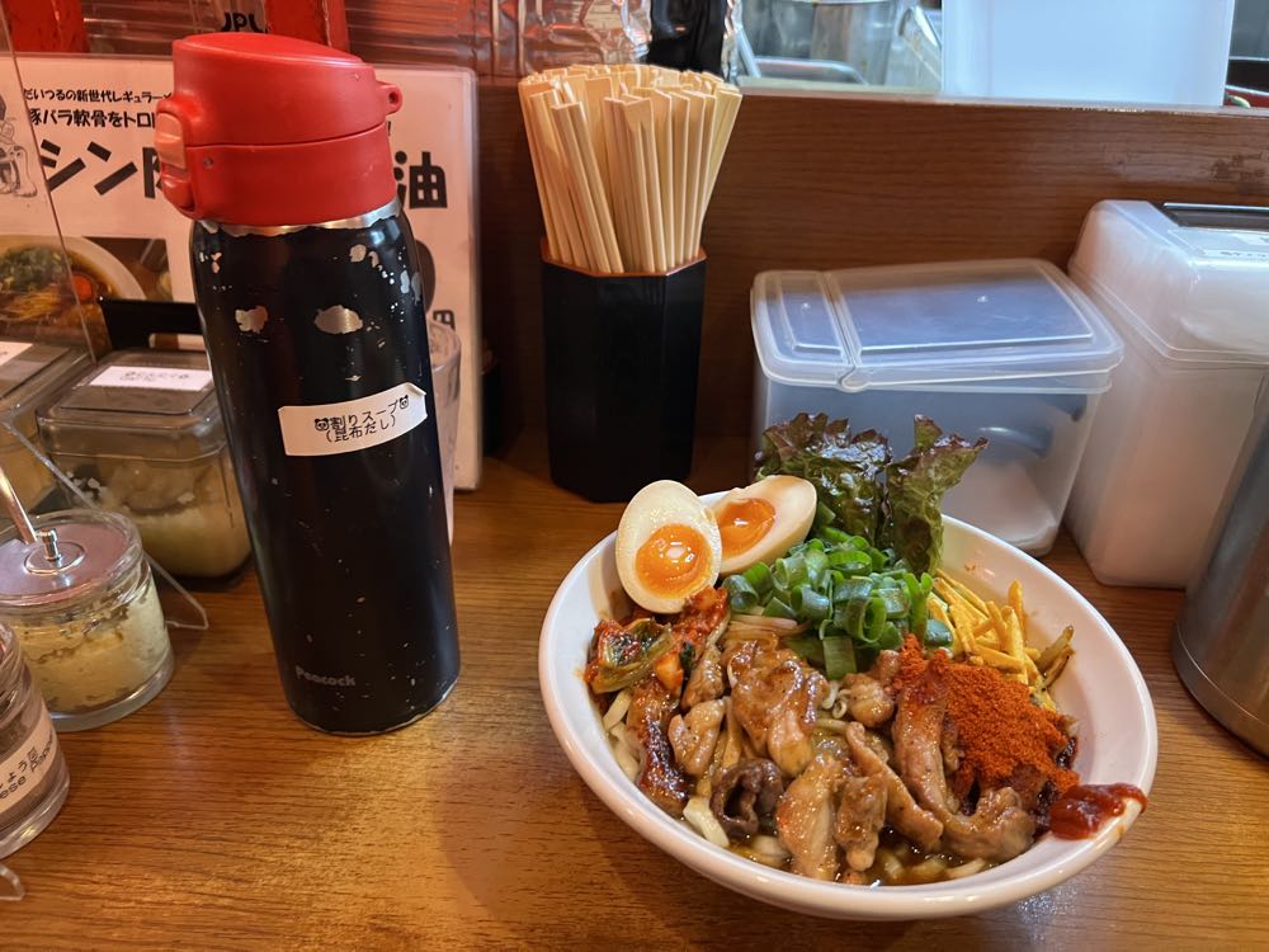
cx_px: 634
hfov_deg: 67.3
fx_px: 953
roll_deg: -1.4
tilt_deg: -29.3
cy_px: 476
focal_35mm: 26
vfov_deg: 53.1
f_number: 1.5
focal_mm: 5.7
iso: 400
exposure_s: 1/40
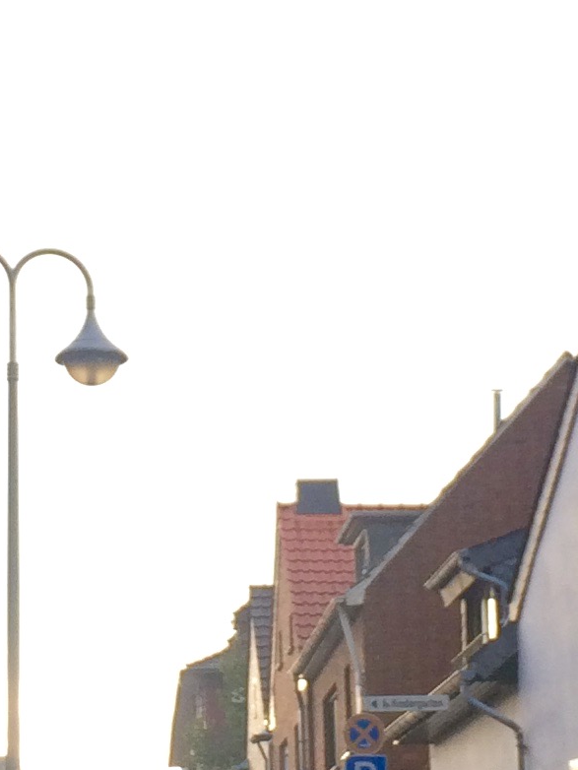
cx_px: 113
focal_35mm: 121
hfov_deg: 12.2
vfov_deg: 16.2
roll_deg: +1.3
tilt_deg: +16.0
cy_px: 269
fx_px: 2692
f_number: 2.2
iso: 40
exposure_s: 1/60
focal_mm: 4.15
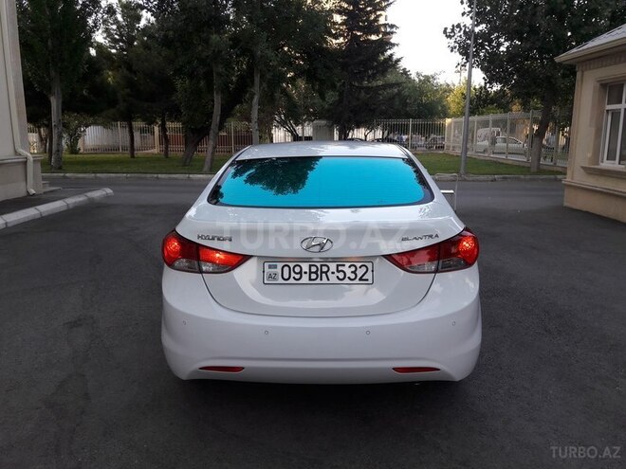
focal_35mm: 28
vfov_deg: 49.7
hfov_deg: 63.4
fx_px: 506
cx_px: 313
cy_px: 234
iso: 40
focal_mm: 3.7
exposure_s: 1/124
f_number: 1.9
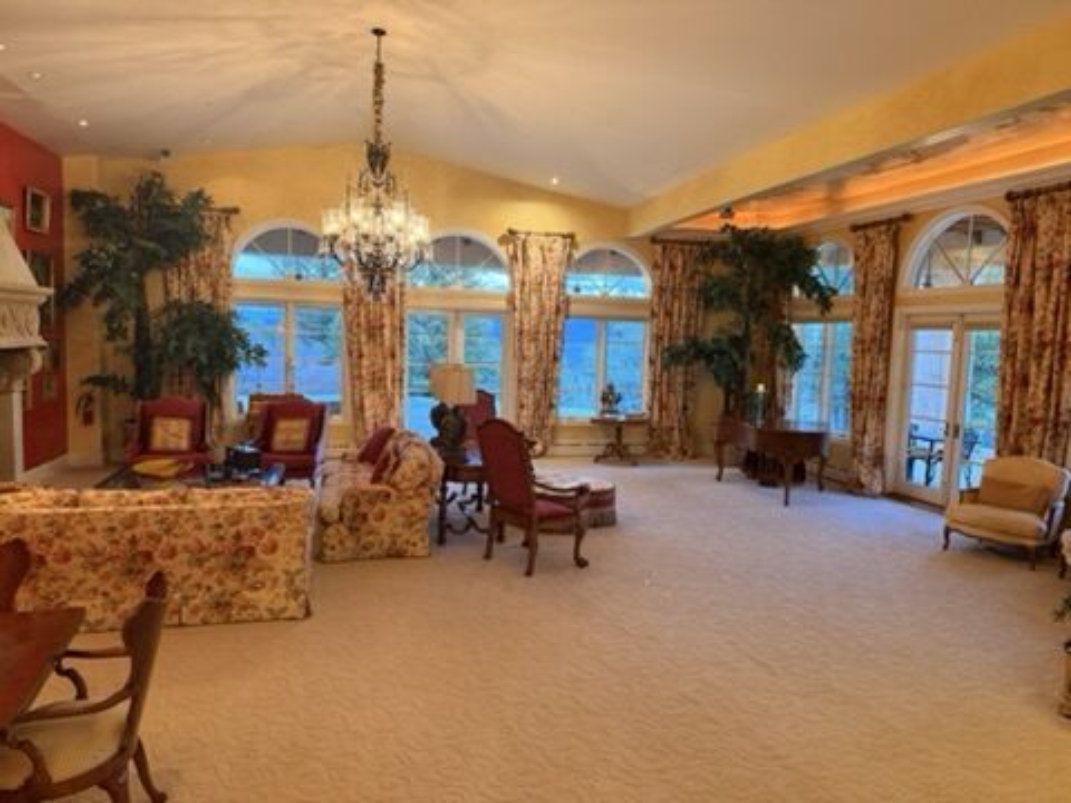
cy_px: 402
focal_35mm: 24
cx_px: 536
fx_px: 743
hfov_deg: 71.6
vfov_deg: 56.8
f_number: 1.78
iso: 800
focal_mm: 6.76
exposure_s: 1/40
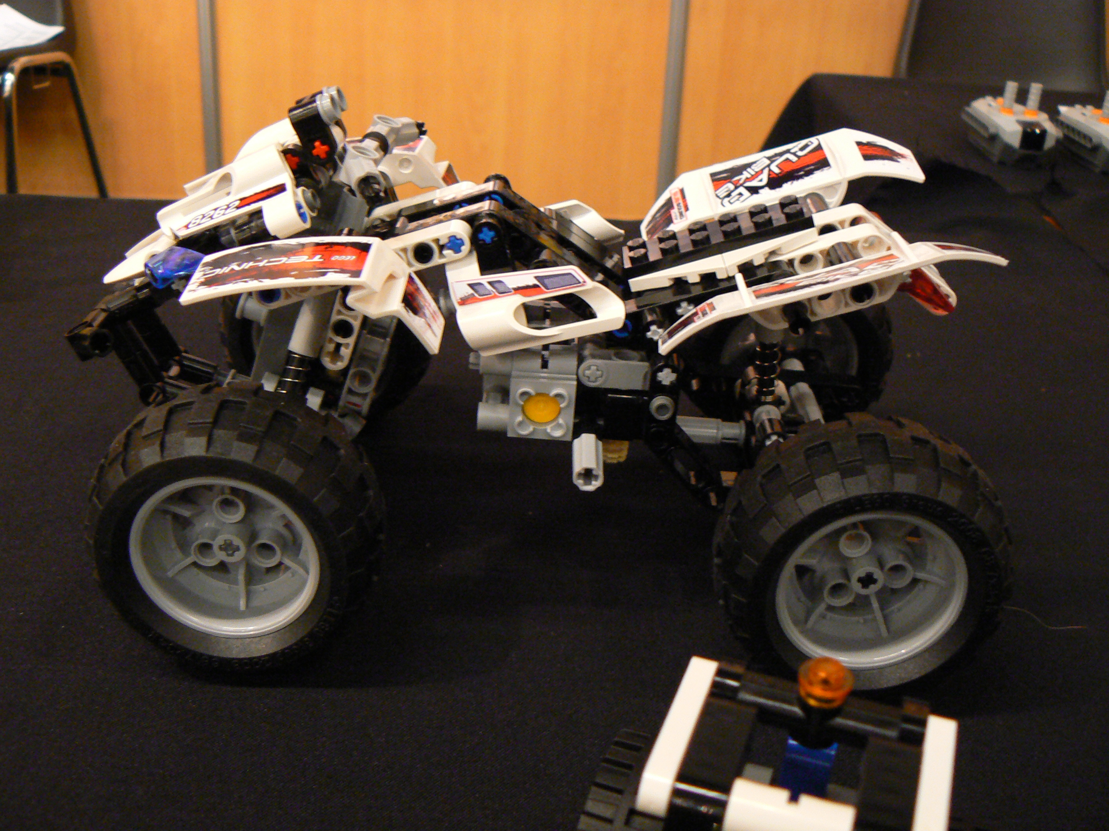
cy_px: 416
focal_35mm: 36
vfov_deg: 39.7
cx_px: 554
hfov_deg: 51.4
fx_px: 1153
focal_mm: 6
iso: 200
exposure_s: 1/6
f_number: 2.8
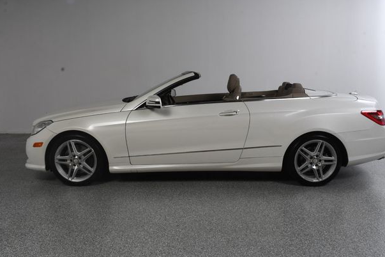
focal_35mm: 35
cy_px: 130
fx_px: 374
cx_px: 202
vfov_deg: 37.9
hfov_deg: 54.4
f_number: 13
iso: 100
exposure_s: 1/160
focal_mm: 22
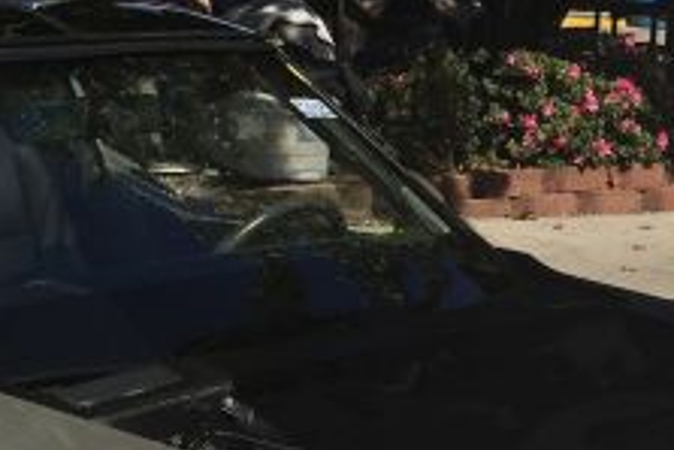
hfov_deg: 18.9
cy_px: 731
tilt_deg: -19.9
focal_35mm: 108
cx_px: 408
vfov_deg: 12.0
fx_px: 2023
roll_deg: +0.0
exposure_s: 1/4049
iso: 25
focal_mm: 4.15
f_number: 2.2
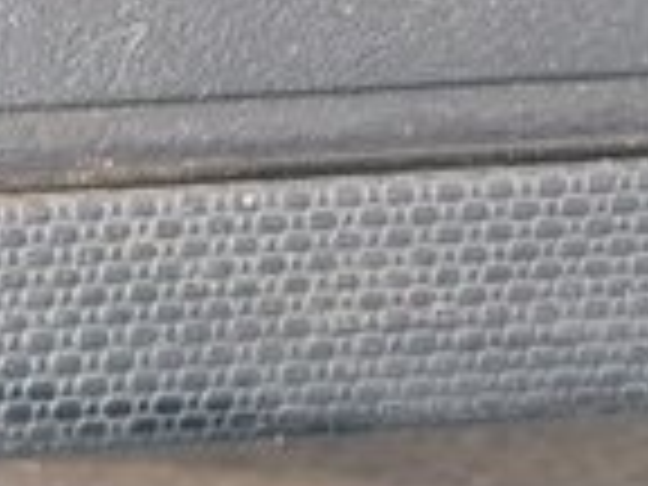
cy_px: -369
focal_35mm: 164
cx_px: 400
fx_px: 3070
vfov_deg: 8.7
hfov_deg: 12.0
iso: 250
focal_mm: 5.4
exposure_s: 1/120
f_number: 1.8
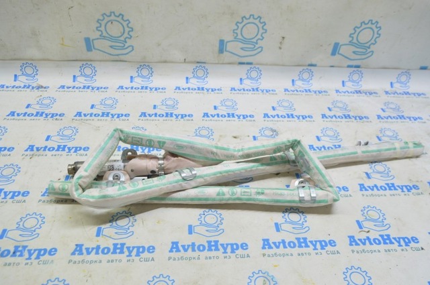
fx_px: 358
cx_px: 215
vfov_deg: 43.5
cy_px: 142
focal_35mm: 30
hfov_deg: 62.0
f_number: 5.6
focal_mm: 20
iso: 400
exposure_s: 1/20
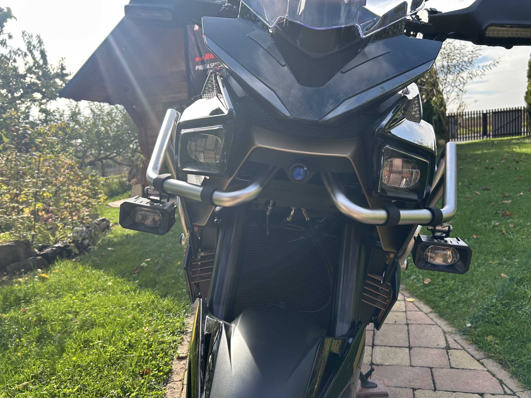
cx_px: 274
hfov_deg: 65.3
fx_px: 414
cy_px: 206
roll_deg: +4.5
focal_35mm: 27
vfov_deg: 51.3
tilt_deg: -8.9
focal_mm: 5.7
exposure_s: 1/1029
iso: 50
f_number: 1.5
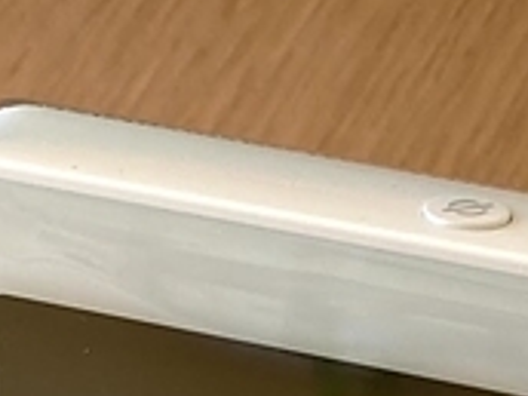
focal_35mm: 181
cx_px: 583
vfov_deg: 7.1
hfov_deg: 10.8
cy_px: 1277
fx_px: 2761
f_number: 1.8
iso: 64
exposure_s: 1/121
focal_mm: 4.25
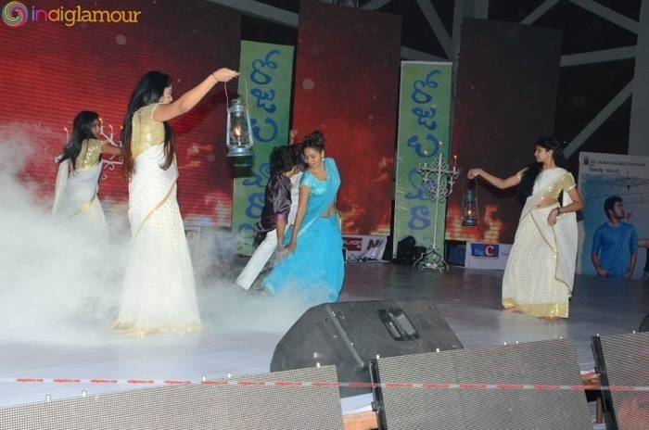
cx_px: 324
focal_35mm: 45
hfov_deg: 43.7
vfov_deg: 29.8
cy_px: 215
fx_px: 810
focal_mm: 30
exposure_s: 1/125
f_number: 7.1
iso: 1600
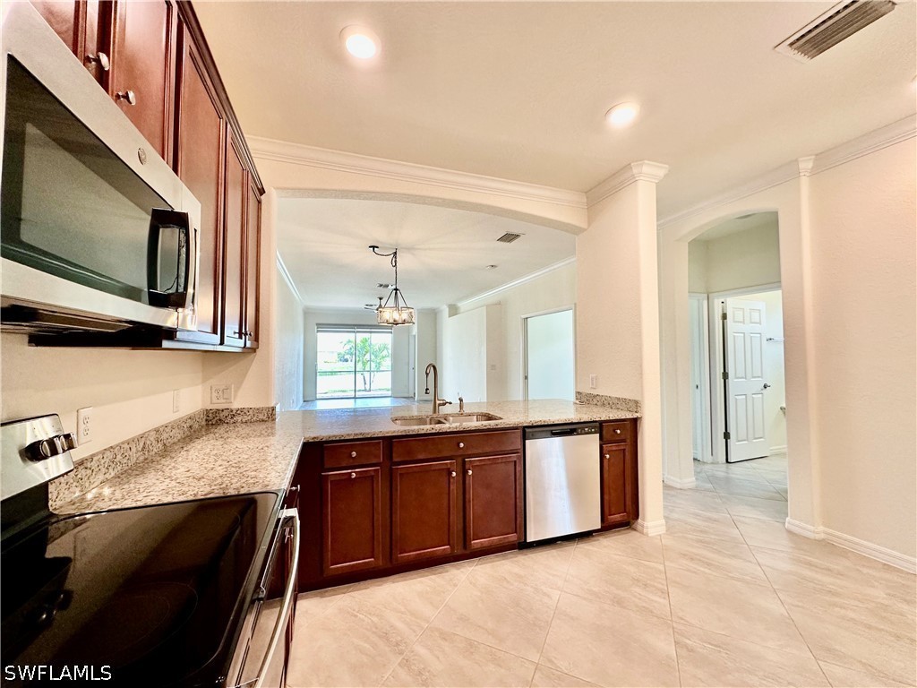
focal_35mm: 14
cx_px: 458
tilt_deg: +2.2
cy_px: 344
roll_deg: +0.5
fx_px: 371
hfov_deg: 102.1
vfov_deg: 85.7
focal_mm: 2.22
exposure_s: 1/120
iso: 200
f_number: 2.2
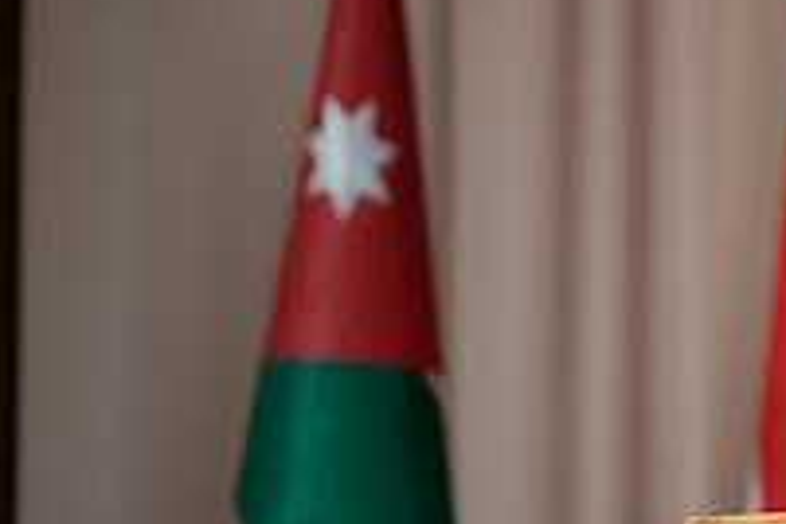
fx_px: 11636
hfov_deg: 3.9
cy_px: 319
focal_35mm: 533
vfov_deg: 2.6
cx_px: 1036
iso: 1250
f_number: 3.2
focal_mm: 185
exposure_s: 1/200
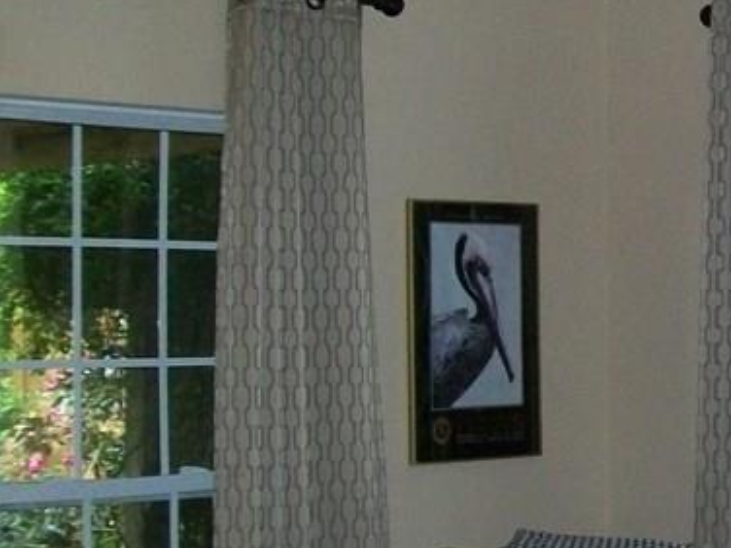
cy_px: 305
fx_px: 2070
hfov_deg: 18.8
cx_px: 900
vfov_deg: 15.1
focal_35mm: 98
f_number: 2.7
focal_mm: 6
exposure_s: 1/60
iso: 160
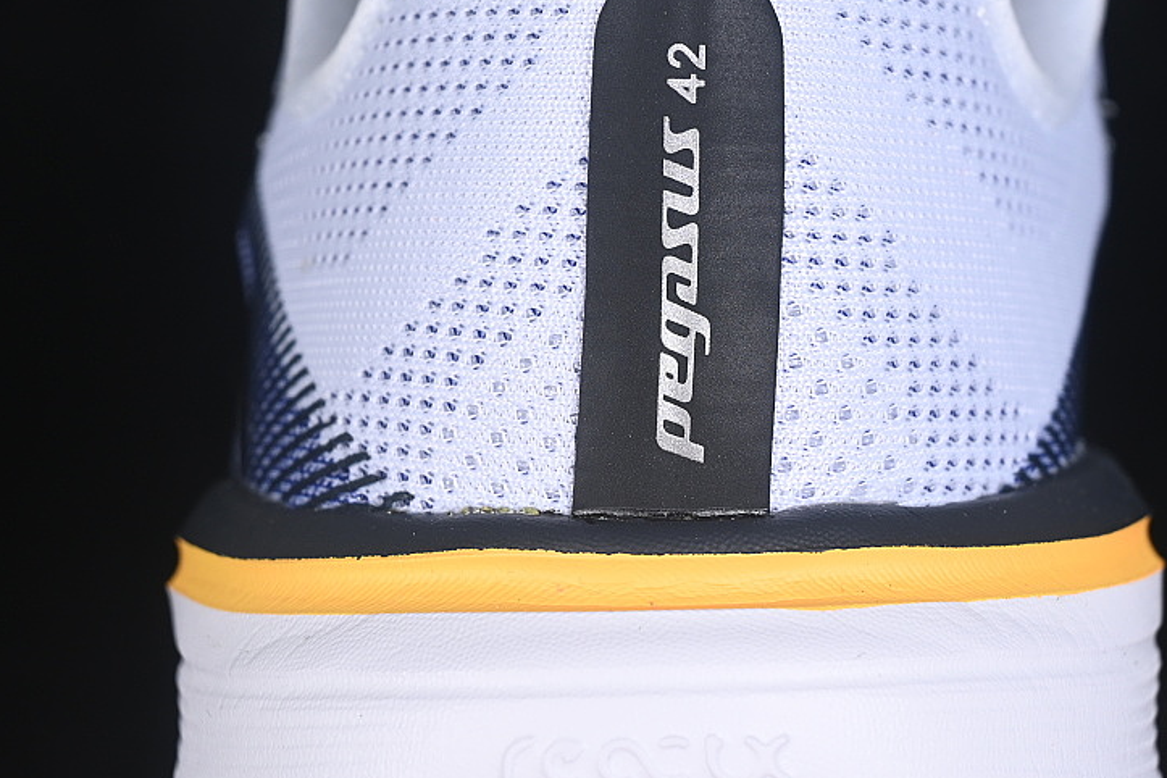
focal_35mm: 112
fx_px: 3630
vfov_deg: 12.2
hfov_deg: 18.2
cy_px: 324
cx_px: 683
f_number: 7.1
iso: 160
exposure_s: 1/80
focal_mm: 50
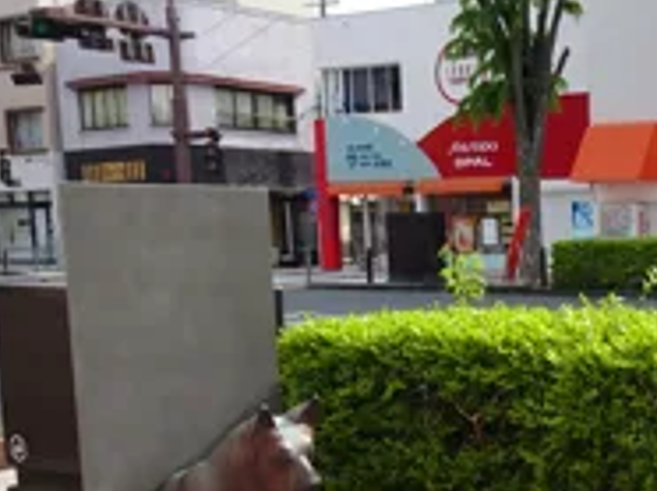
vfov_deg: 23.2
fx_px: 1175
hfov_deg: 28.8
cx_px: 692
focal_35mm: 62
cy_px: 396
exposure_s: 1/320
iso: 80
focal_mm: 4.1
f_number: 3.5
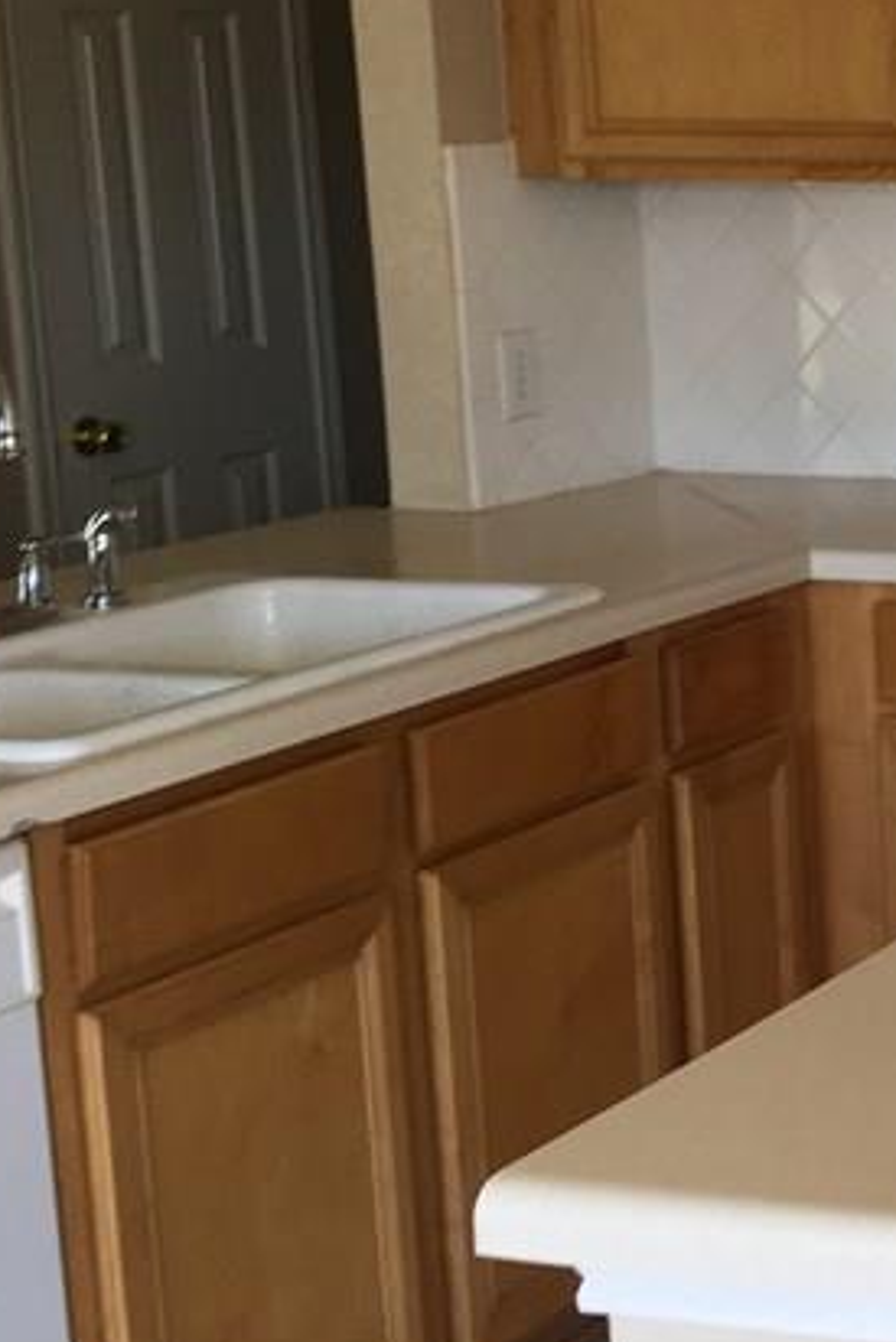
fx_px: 2797
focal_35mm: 75
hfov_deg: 15.6
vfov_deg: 26.9
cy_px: 557
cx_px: 1623
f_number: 2.2
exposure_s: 1/60
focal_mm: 4.15
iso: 32
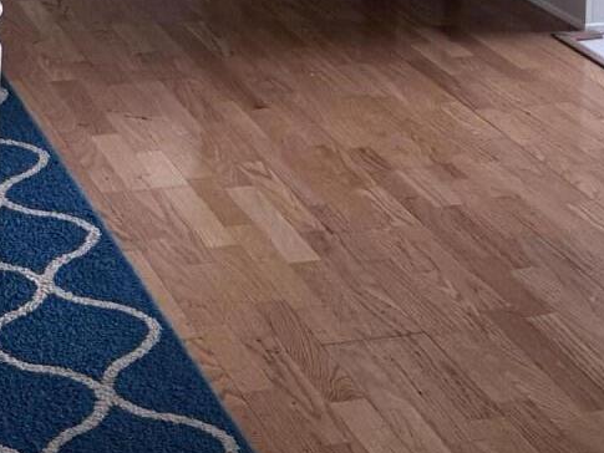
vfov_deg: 13.3
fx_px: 1728
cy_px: -390
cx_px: 22
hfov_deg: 19.3
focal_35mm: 99
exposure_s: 1/60
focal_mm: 6.76
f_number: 1.78
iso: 250
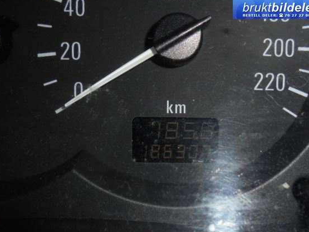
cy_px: 127
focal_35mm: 30
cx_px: 161
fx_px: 268
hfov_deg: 59.9
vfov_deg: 46.7
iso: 200
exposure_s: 1/30
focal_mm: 4.6
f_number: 11.5
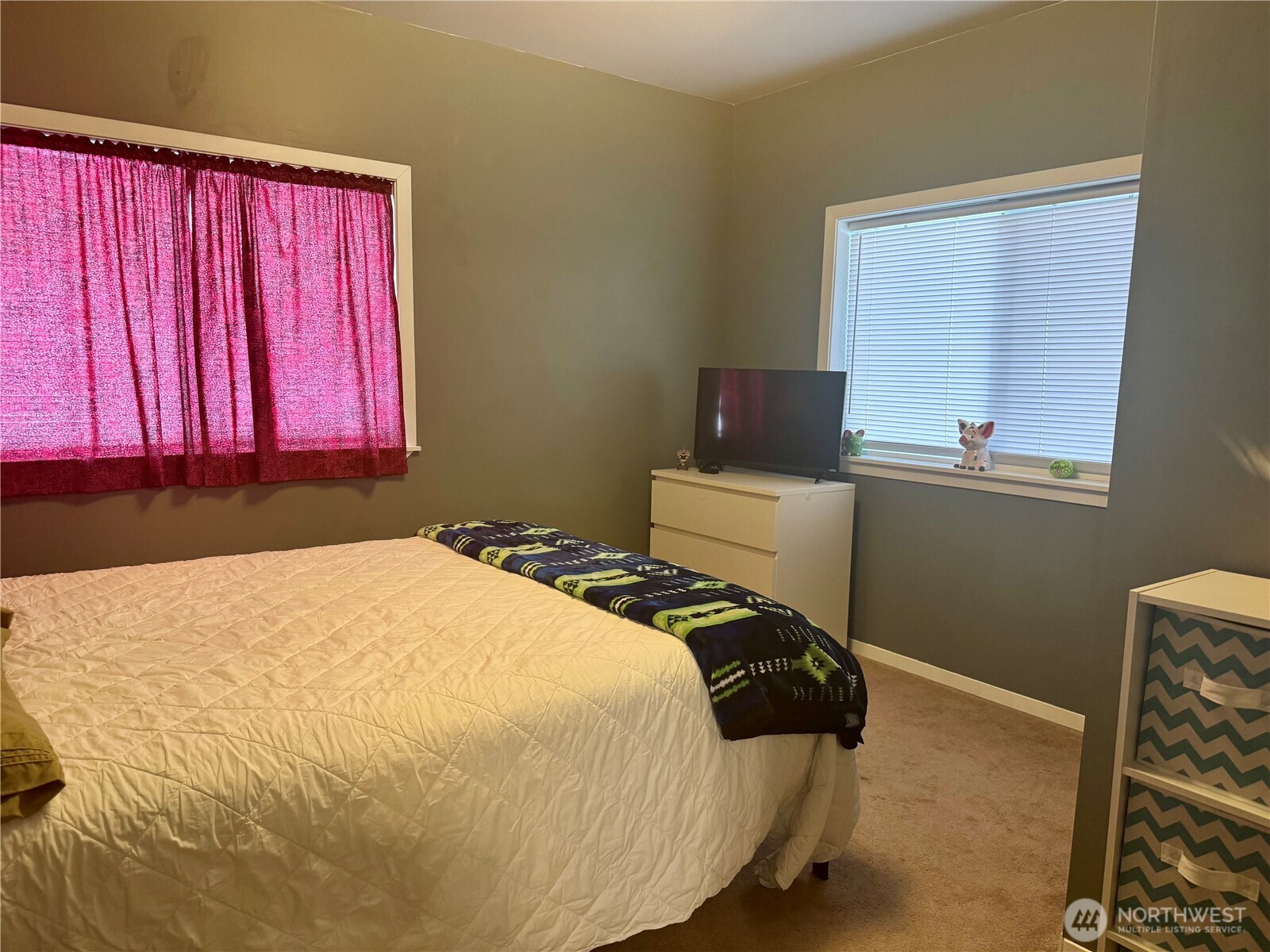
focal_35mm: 24
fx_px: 881
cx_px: 635
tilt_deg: -7.9
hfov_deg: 71.6
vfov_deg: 56.8
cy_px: 476
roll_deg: -1.5
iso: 200
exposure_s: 1/60
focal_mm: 6.76
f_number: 1.78
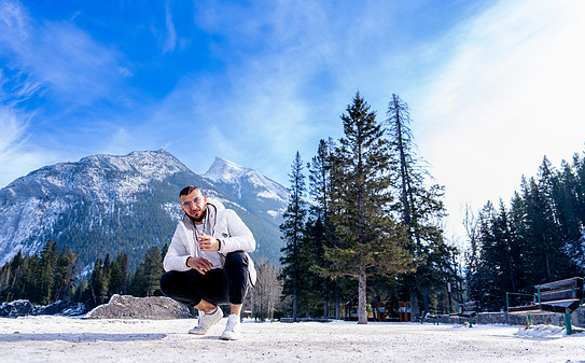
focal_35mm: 27
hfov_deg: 68.4
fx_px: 430
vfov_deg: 45.7
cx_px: 269
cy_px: 159
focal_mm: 24
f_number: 3.5
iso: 50
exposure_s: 1/400
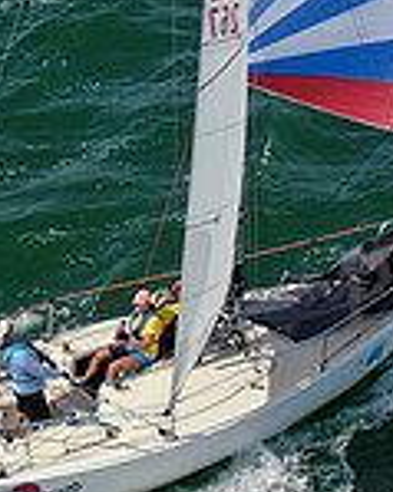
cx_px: 149
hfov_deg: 8.5
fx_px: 2649
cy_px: 94
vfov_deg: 10.6
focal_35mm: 182
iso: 100
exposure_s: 1/1000
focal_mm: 8.6
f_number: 3.8
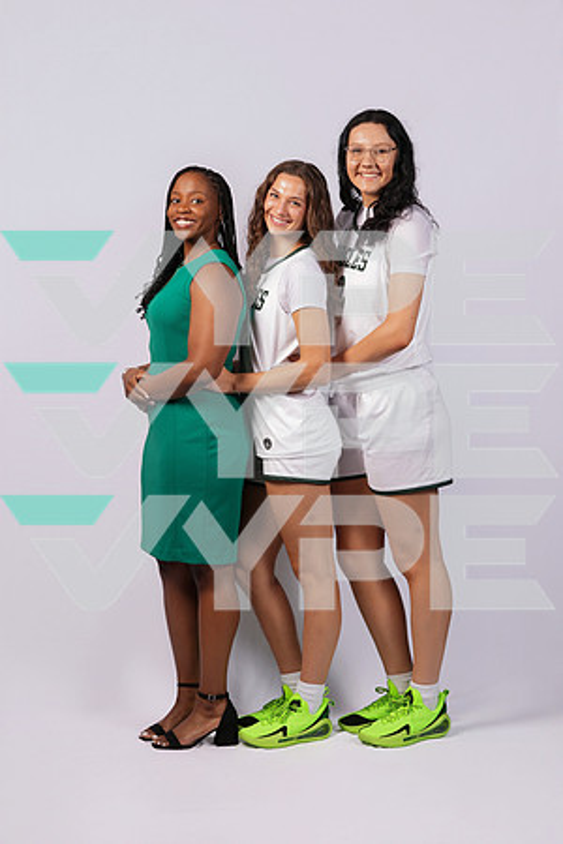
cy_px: 422
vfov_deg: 28.8
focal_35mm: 70
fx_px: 1642
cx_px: 282
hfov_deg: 19.5
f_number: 11
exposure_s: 1/125
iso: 160
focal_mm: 70
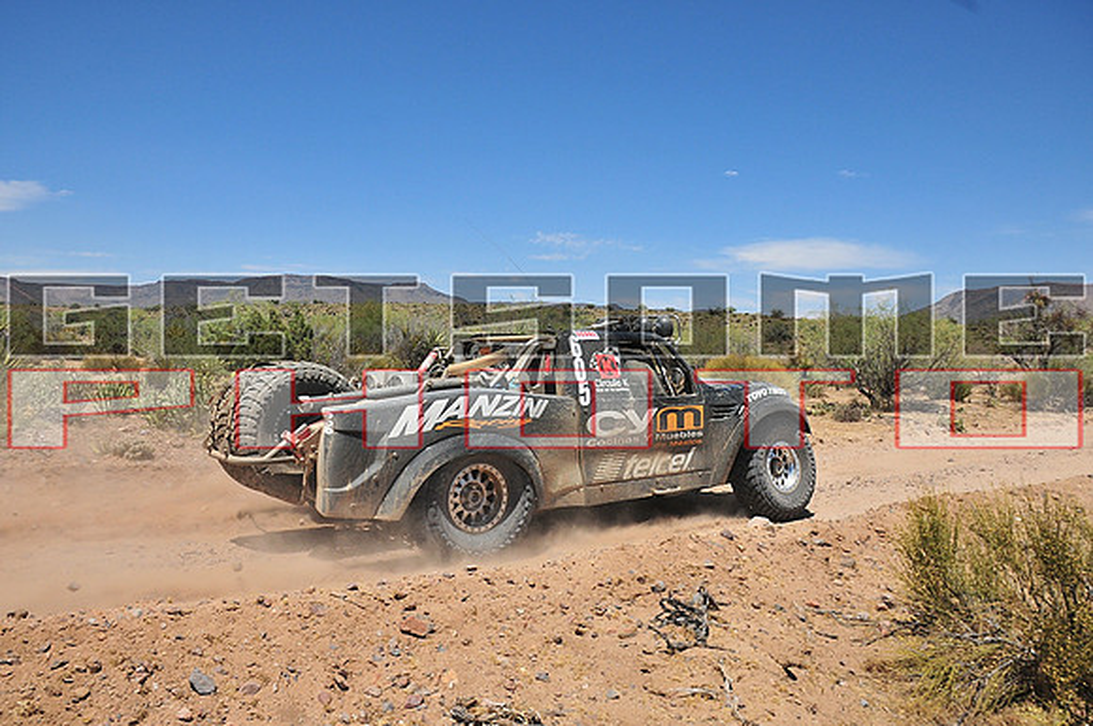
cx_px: 546
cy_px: 363
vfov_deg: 47.8
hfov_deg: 67.5
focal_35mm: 27
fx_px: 819
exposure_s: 1/1250
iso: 400
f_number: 8
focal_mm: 18
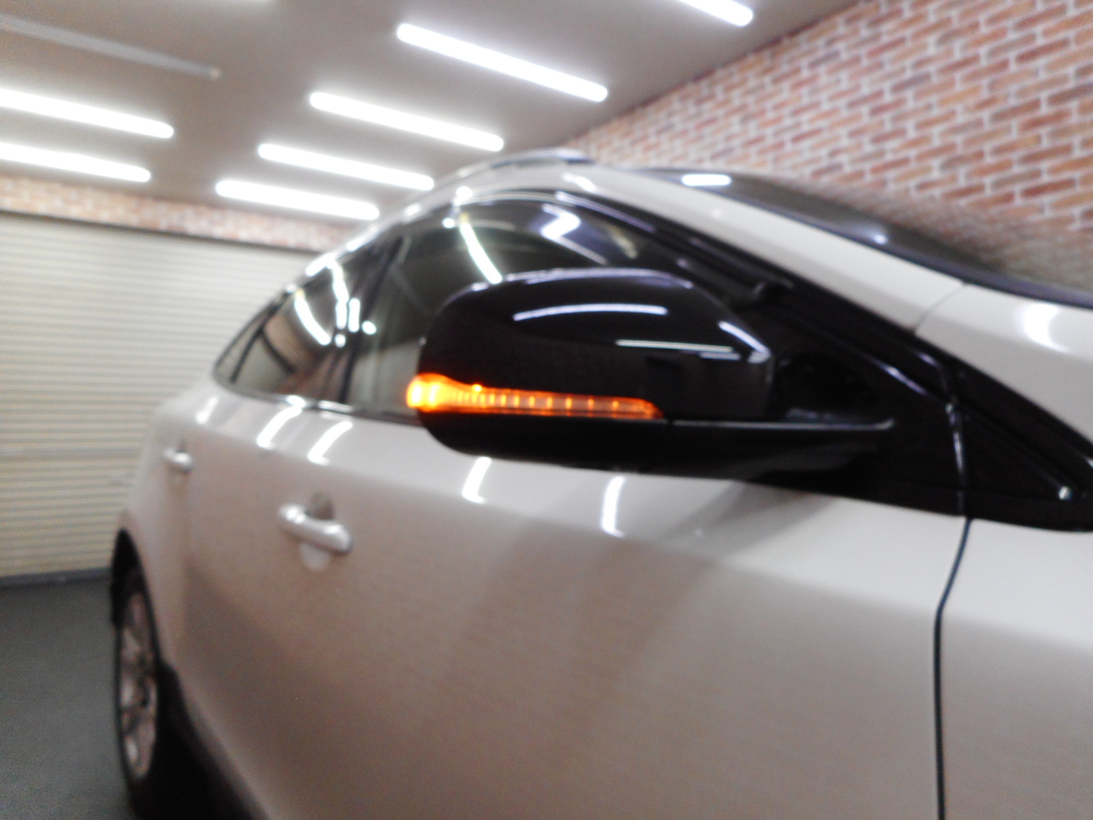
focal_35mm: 25
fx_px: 789
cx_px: 546
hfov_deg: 69.4
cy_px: 410
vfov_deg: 54.9
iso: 250
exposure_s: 1/30
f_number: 3.7
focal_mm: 4.5
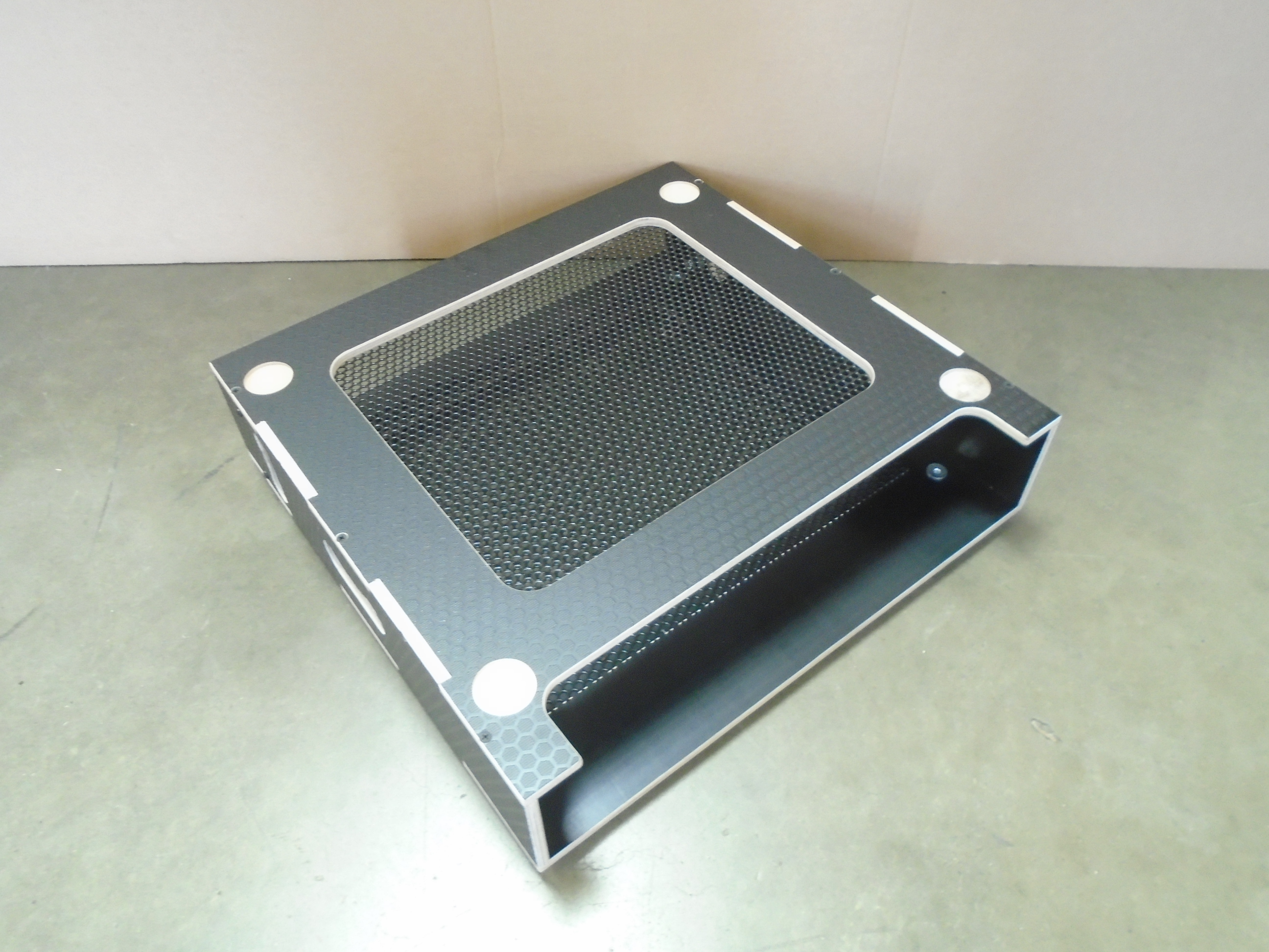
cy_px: 476
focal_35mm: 26
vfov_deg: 53.1
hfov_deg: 67.3
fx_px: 953
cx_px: 634
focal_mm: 4.6
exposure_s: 1/13
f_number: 3.2
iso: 400
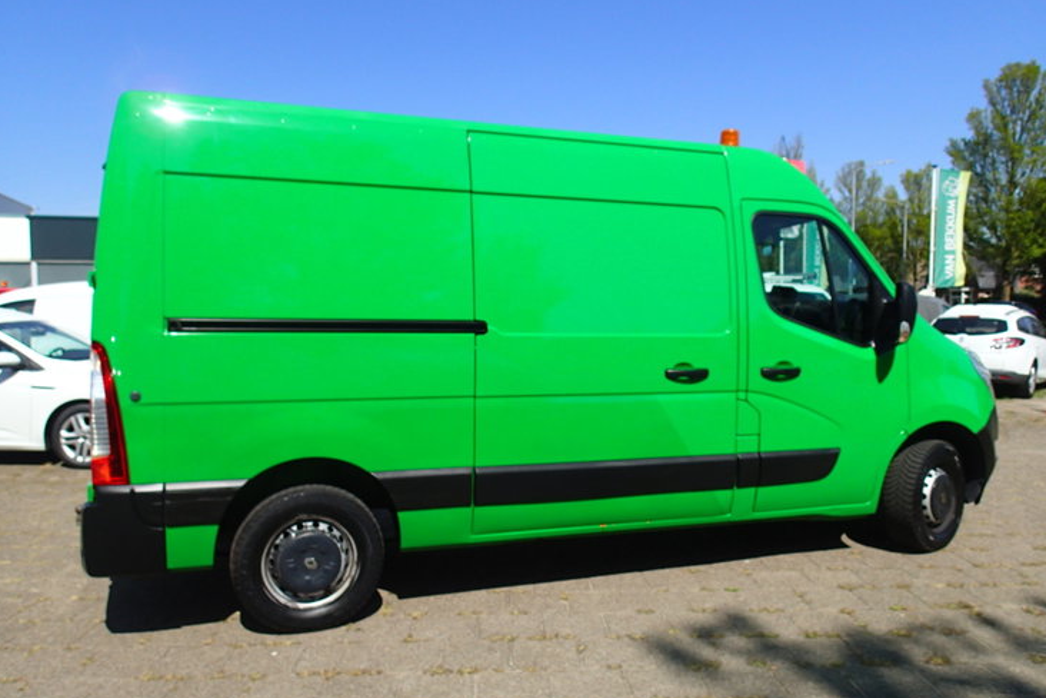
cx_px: 514
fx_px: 784
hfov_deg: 67.4
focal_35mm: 27
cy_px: 359
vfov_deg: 47.9
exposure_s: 1/250
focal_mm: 4.5
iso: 100
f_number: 8
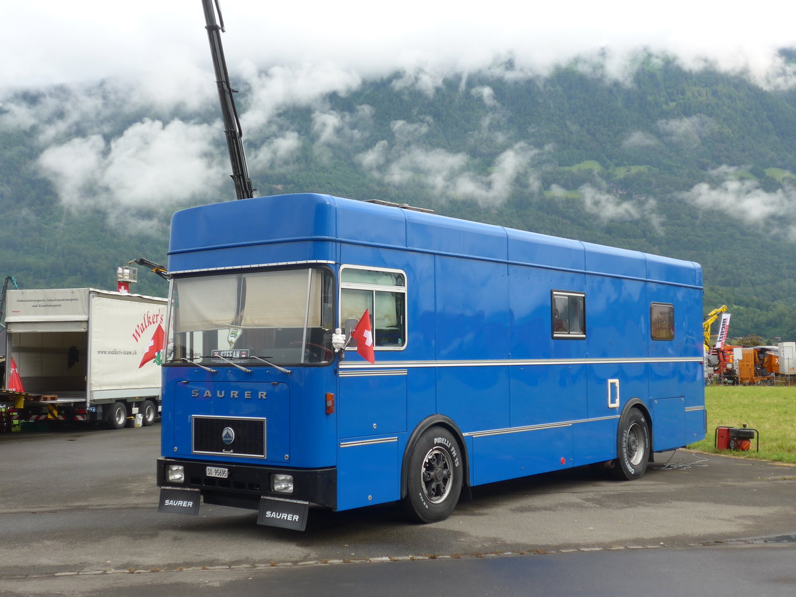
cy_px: 298
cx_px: 398
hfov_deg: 41.2
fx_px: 1058
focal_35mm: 46
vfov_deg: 31.5
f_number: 3
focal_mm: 9.5
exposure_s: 1/400
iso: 80
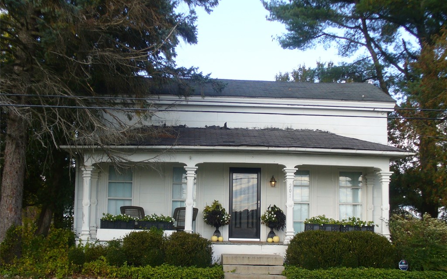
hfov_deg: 39.6
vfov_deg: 25.3
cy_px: 143
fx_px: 621
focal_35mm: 51
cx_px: 224
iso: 80
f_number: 3
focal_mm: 7.9
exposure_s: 1/320
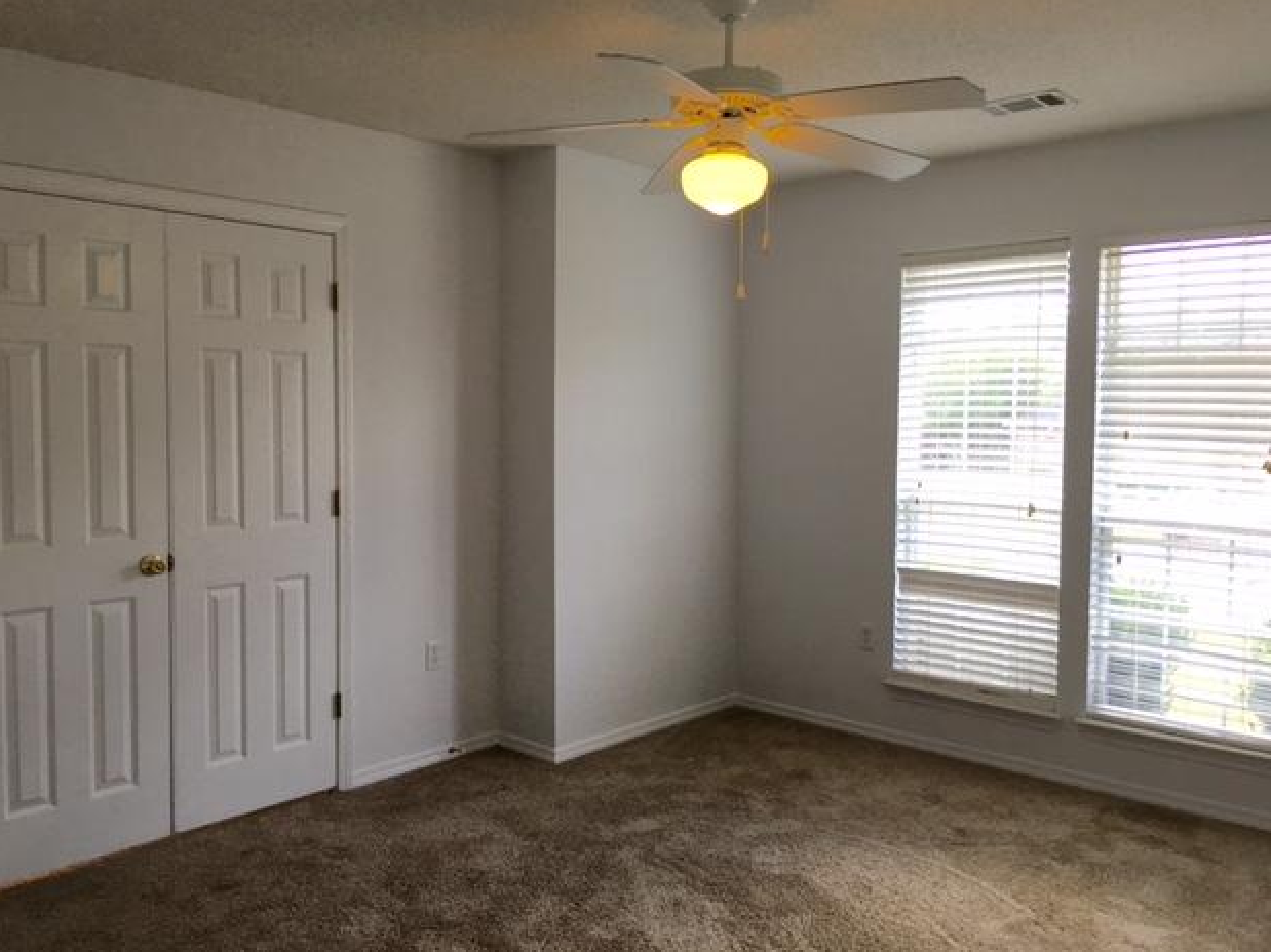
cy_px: 474
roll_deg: +0.1
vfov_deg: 46.8
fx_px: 1101
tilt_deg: -2.6
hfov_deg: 60.0
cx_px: 618
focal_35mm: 30
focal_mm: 4.15
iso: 25
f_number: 2.2
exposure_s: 1/40
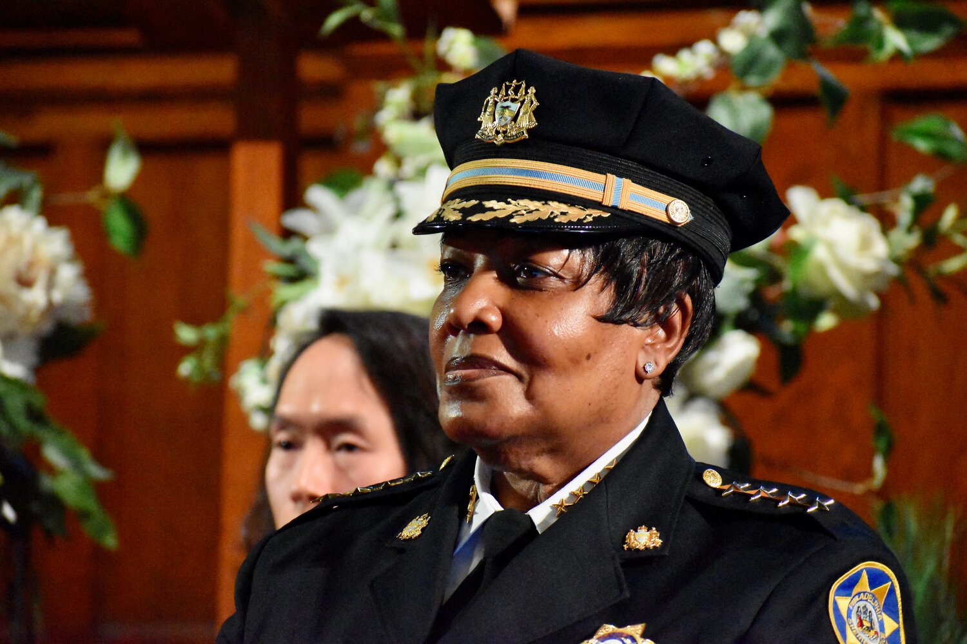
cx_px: 484
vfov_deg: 6.5
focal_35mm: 210
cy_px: 322
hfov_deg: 9.8
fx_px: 5640
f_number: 4.8
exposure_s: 1/500
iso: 10000
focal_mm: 140
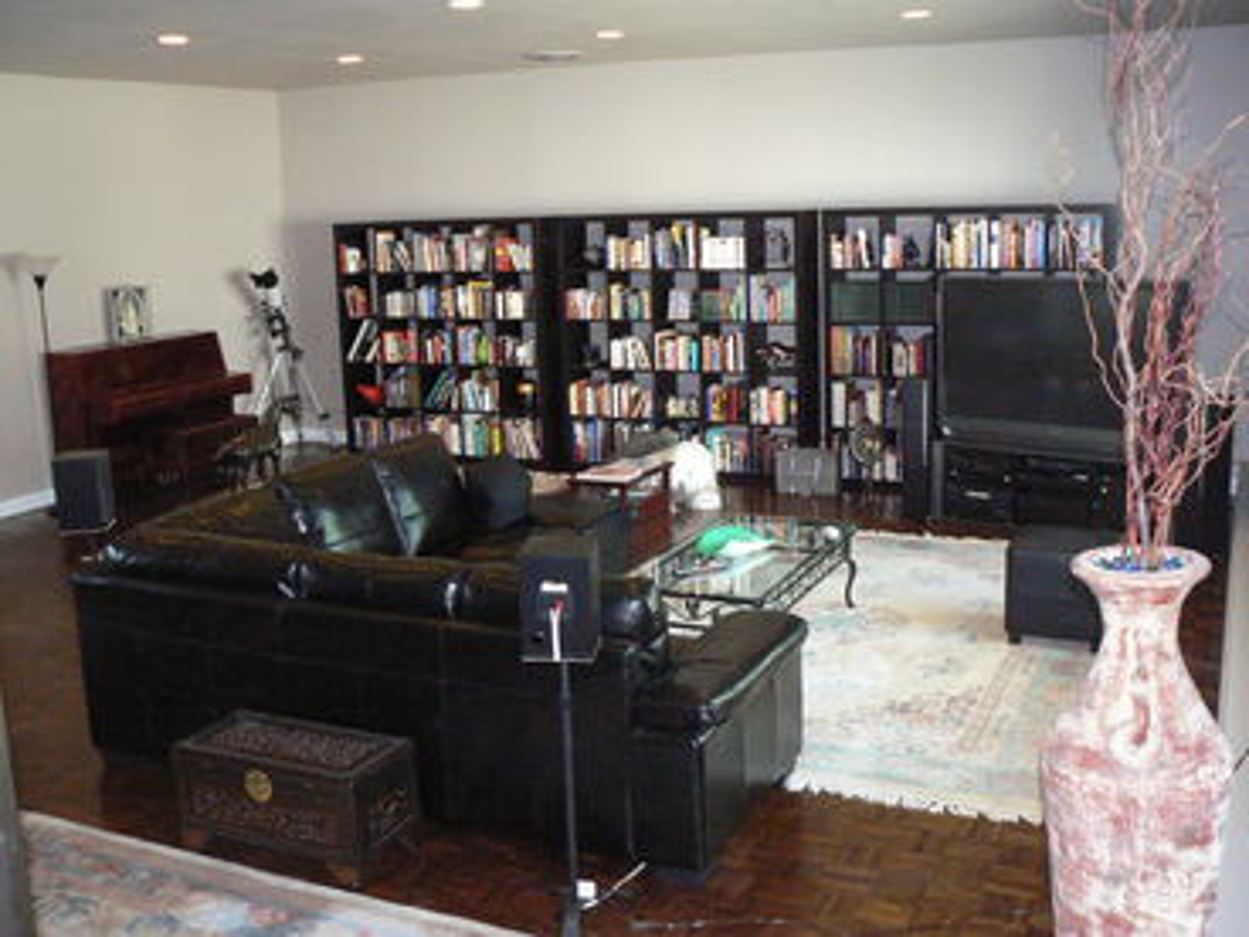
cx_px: 624
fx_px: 1299
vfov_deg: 39.7
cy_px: 468
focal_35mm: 36
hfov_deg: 51.4
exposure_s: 1/30
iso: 400
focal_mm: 6
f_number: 2.8
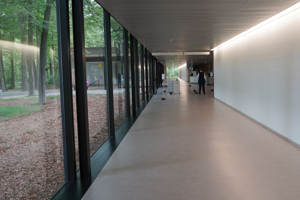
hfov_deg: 58.3
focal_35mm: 32
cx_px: 179
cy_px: 84
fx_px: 267
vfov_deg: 41.0
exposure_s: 1/100
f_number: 6.3
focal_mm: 24
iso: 800
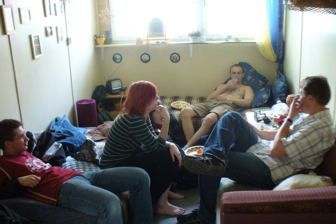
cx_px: 168
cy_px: 120
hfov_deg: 49.6
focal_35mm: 39
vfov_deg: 34.2
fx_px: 364
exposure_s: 1/8
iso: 200
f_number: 2.8
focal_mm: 6.1
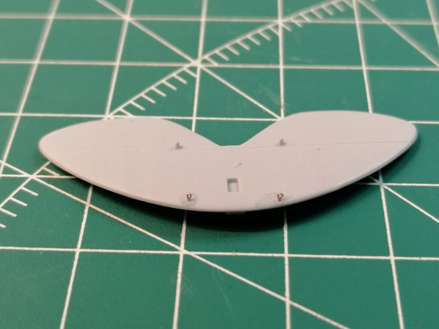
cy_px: 164
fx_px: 761
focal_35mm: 60
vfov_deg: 24.4
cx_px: 220
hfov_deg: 32.2
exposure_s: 1/33.3
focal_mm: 3.95
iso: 250
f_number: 1.8
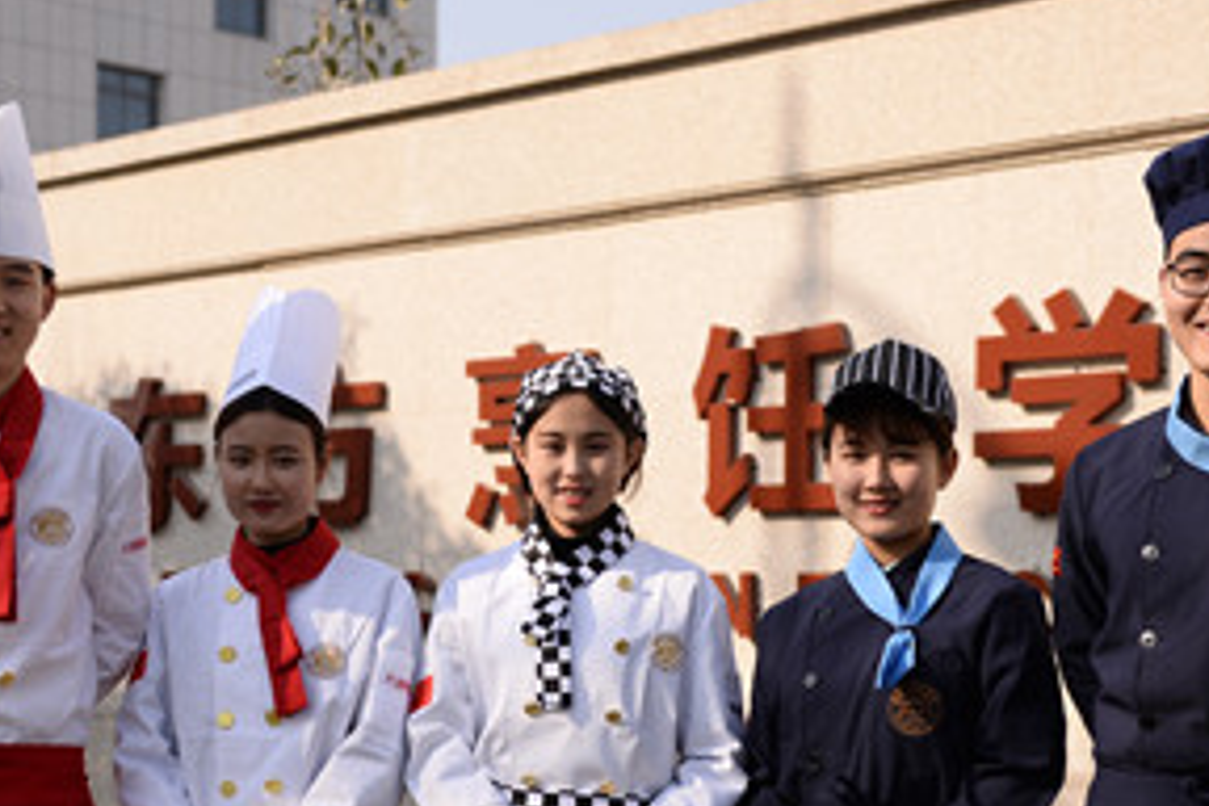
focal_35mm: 73
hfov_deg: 27.7
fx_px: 2451
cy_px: 613
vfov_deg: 18.5
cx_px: 584
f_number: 2.8
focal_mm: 35
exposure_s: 1/1600
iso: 100
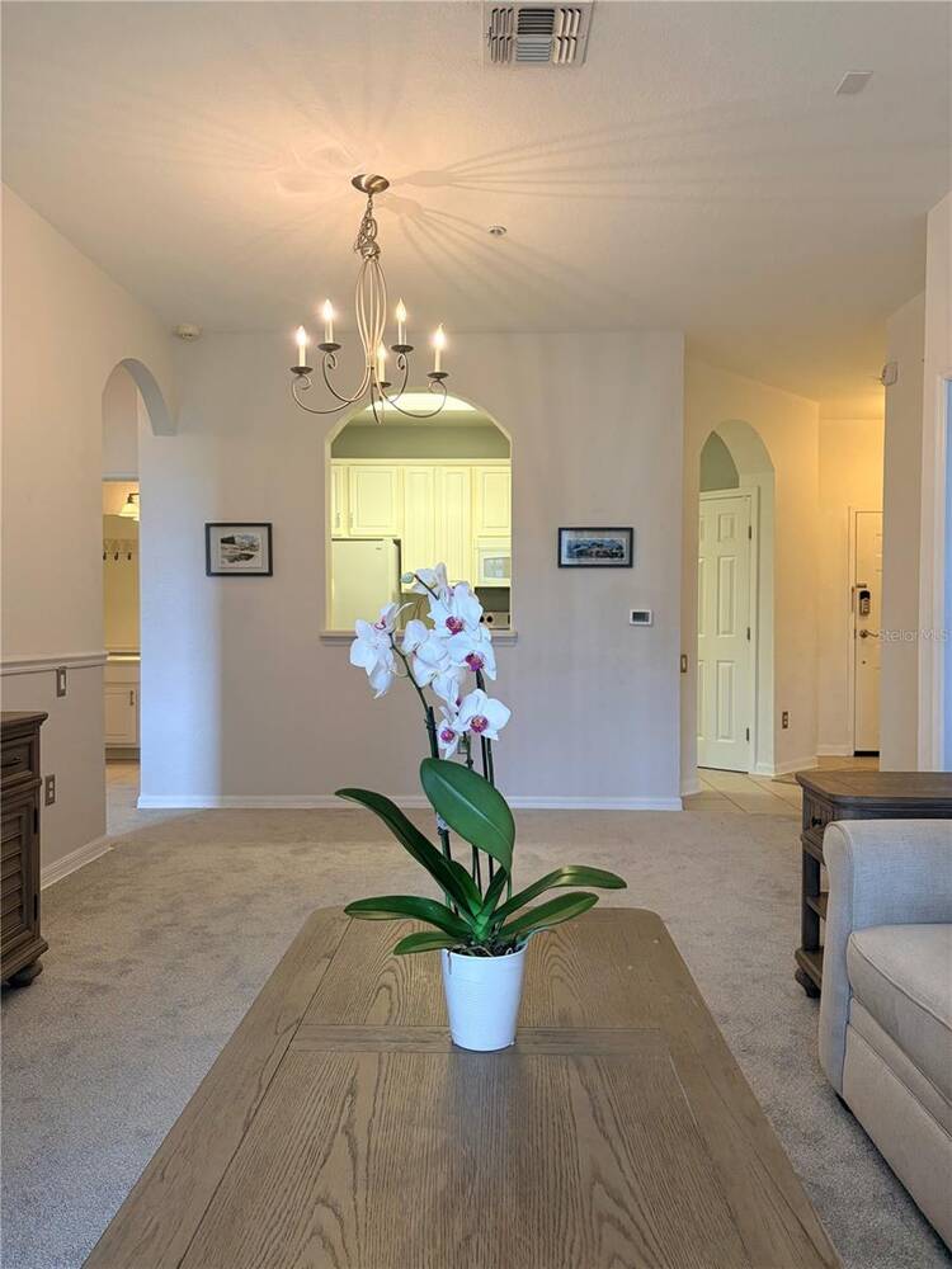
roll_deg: -0.1
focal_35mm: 26
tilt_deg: -1.2
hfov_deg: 53.1
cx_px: 476
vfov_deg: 67.3
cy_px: 634
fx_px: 953
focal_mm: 5.96
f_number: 1.6
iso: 125
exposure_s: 1/120
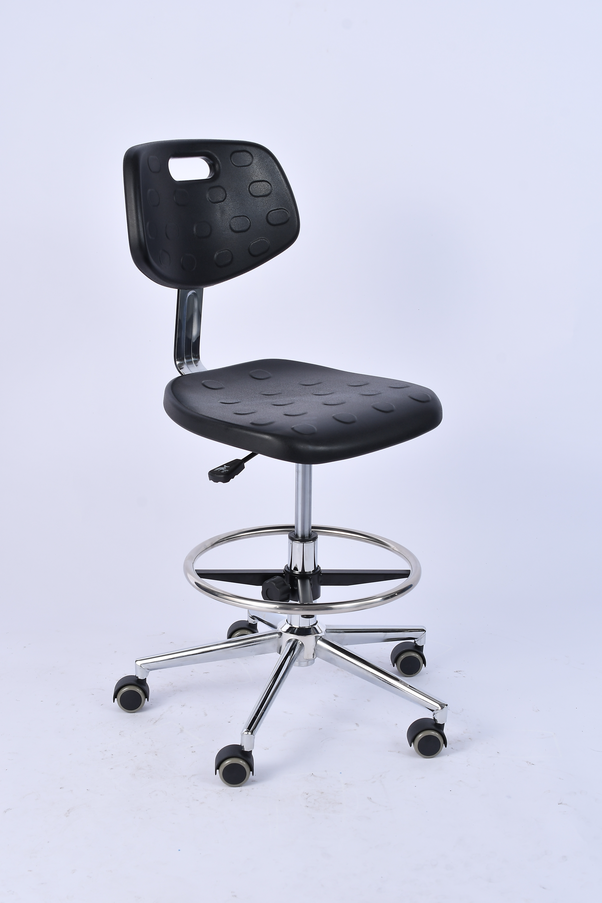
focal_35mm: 60
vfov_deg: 33.4
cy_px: 452
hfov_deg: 22.6
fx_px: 1505
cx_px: 301
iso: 125
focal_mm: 40
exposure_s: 1/125
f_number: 9
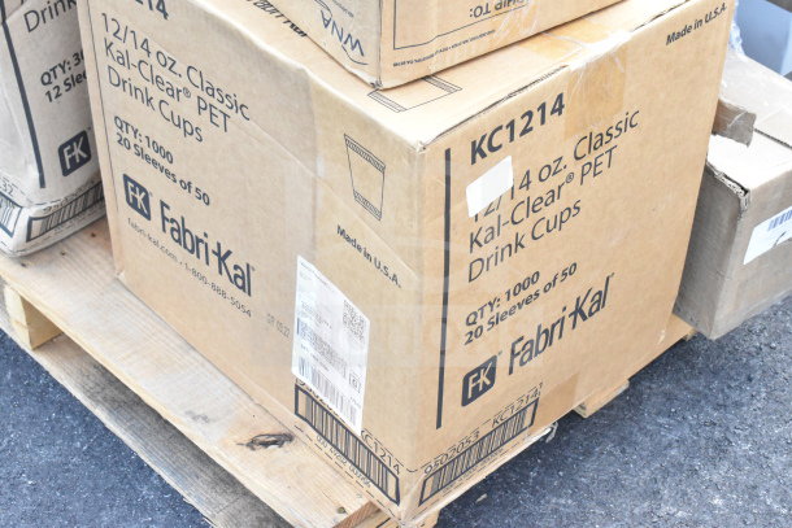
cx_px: 396
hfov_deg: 29.9
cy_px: 264
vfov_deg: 20.2
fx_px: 1485
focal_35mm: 68
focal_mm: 45
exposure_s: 1/640
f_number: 13
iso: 6400
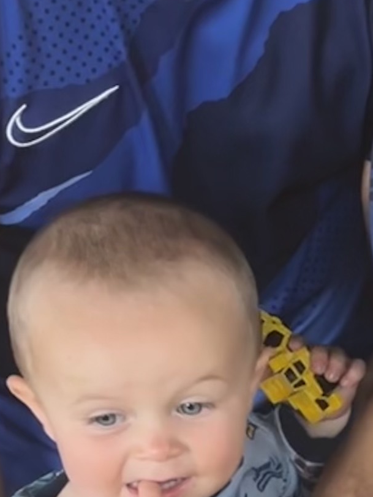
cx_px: 575
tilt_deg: -19.3
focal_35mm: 129
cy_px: 480
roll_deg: +2.9
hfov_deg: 11.0
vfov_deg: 15.1
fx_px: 1855
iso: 160
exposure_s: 1/60
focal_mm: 5.1
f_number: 1.6
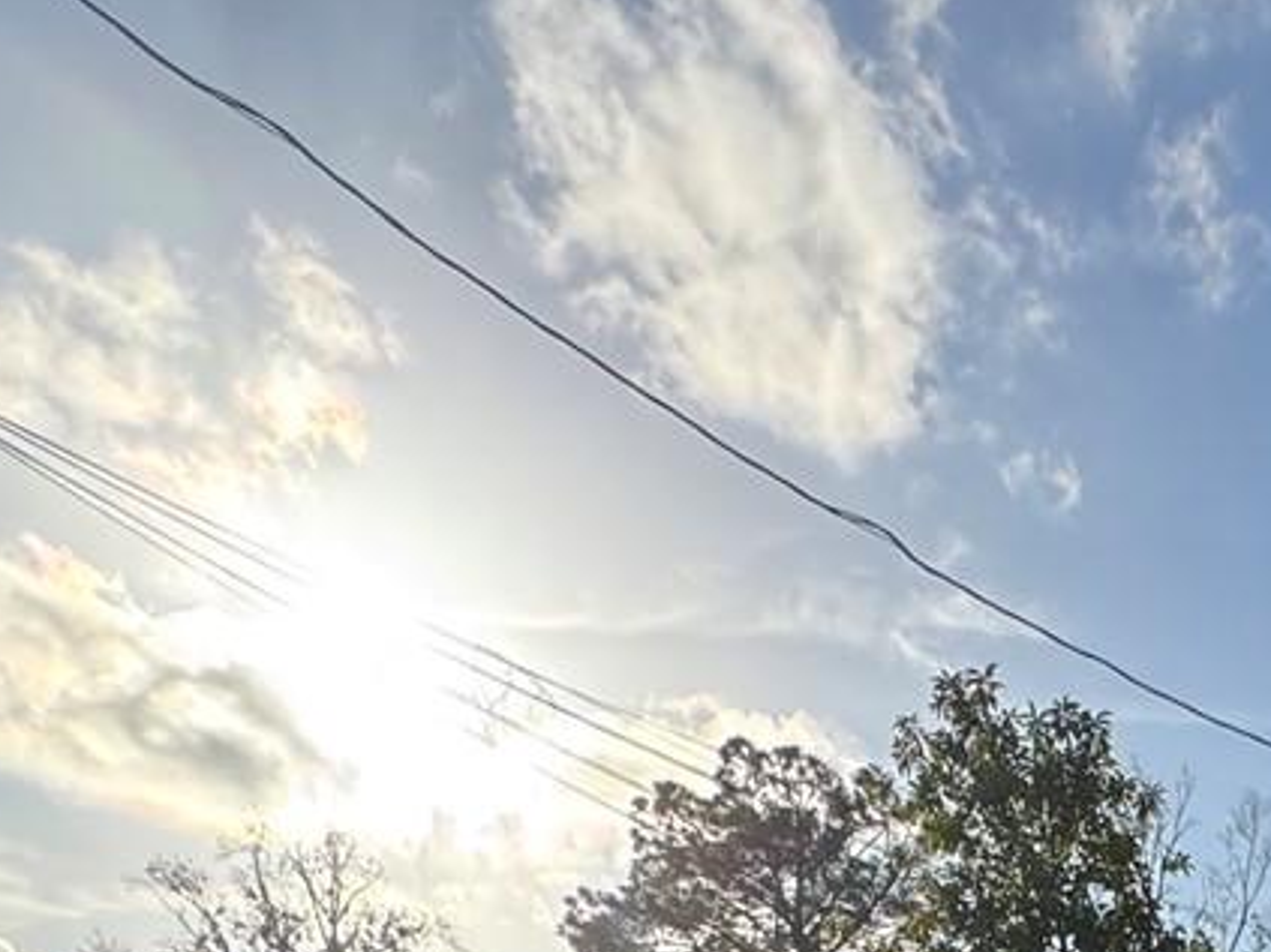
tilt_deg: -11.0
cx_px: 1490
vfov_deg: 19.7
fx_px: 1945
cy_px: 1742
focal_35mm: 53
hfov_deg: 31.0
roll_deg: -1.1
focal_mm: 2.22
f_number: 2.2
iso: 40
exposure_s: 1/1477
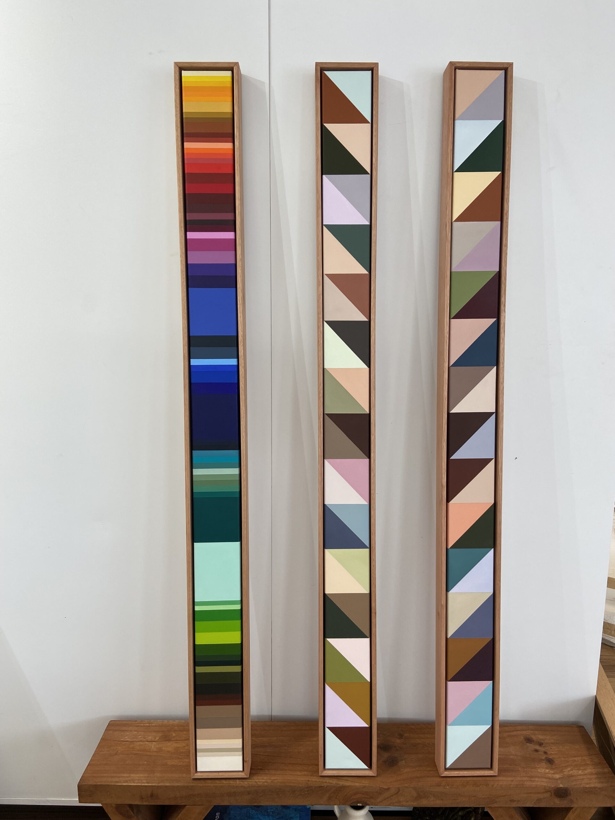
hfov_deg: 53.1
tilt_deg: -11.5
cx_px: 308
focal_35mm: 26
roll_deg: -0.1
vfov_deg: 67.3
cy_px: 410
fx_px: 616
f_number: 1.8
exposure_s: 1/100
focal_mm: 4.25
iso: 64
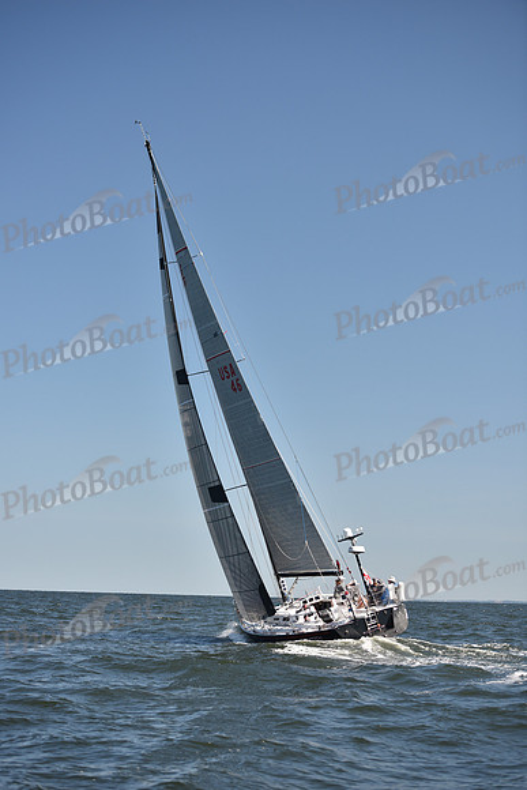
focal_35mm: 70
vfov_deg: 28.8
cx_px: 264
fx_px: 1536
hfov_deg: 19.5
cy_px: 395
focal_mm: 70
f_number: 3.5
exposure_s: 1/1000
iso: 250
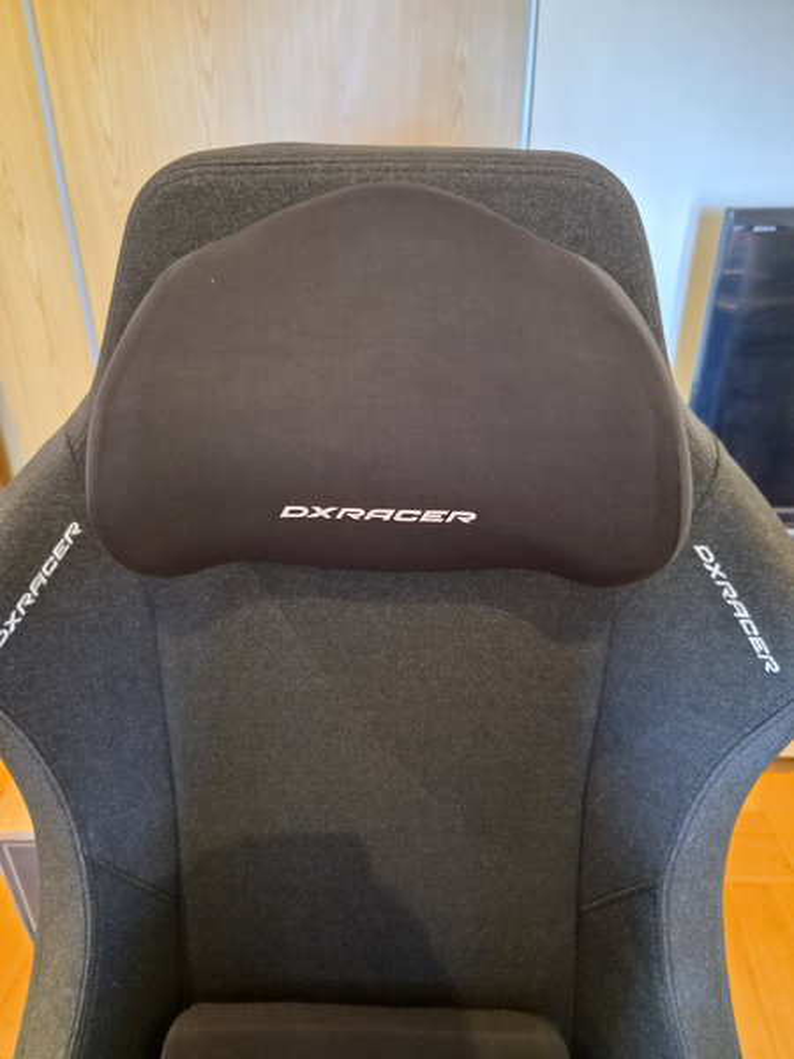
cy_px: 530
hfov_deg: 58.9
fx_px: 703
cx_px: 397
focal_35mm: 23
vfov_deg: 73.9
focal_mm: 5.4
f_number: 1.8
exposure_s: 1/50
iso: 1600
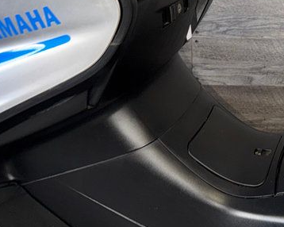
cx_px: 333
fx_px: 563
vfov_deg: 22.0
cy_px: 2
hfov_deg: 25.6
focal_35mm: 67
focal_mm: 6.76
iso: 64
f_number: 1.78
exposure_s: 1/30
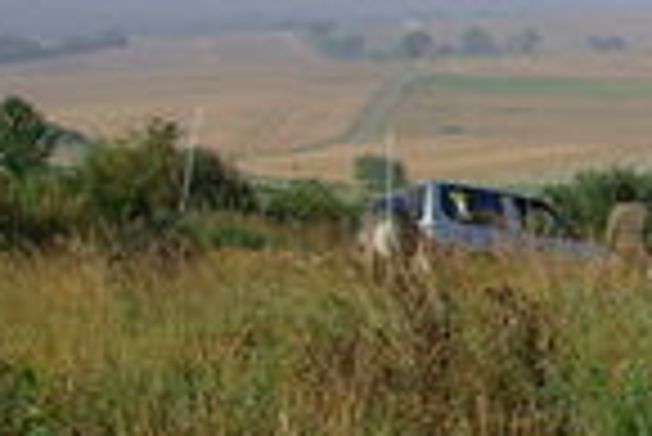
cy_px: 281
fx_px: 2524
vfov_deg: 9.9
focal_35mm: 139
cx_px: 1084
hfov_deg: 13.5
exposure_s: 1/250
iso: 100
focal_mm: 21
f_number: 8
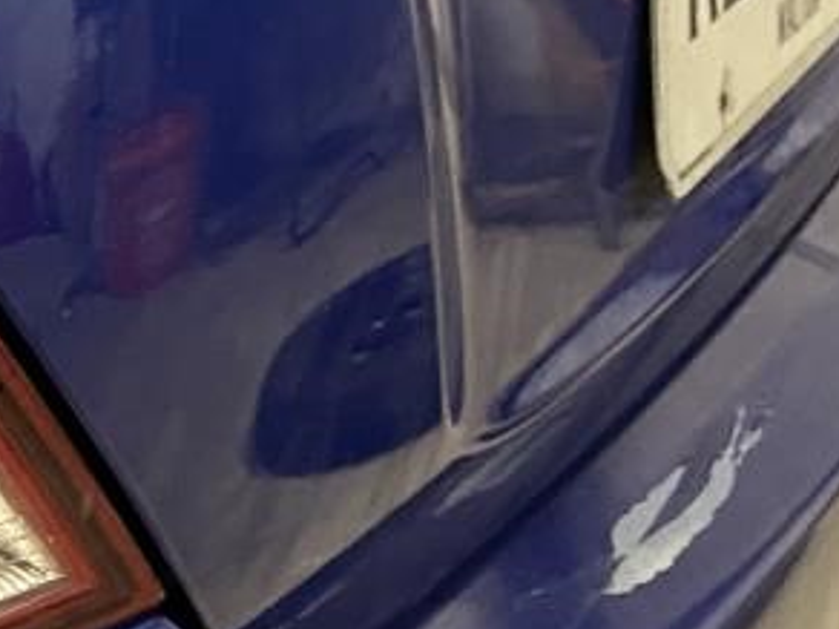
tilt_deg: -27.3
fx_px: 2763
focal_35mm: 114
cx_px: -848
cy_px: 198
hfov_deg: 14.3
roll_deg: -3.3
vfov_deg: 13.0
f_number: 1.8
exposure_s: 1/30
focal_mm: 4.25
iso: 500
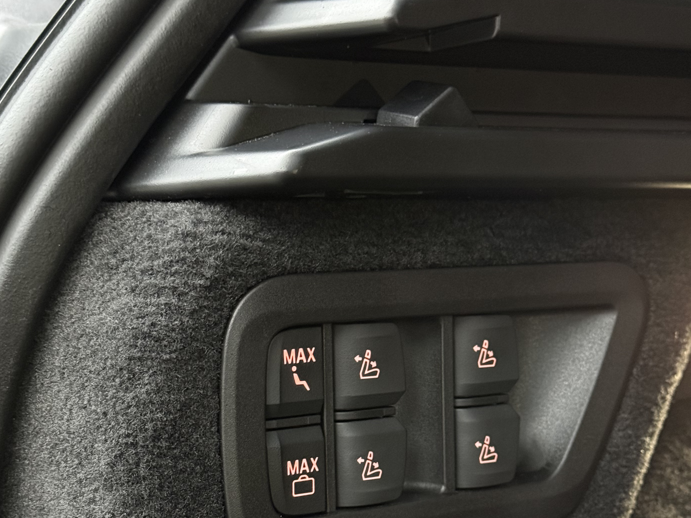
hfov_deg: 27.8
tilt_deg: -8.7
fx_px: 1397
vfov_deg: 20.8
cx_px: 346
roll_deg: -0.2
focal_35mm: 70
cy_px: 395
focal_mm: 6.76
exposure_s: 1/25
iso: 500
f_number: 1.78
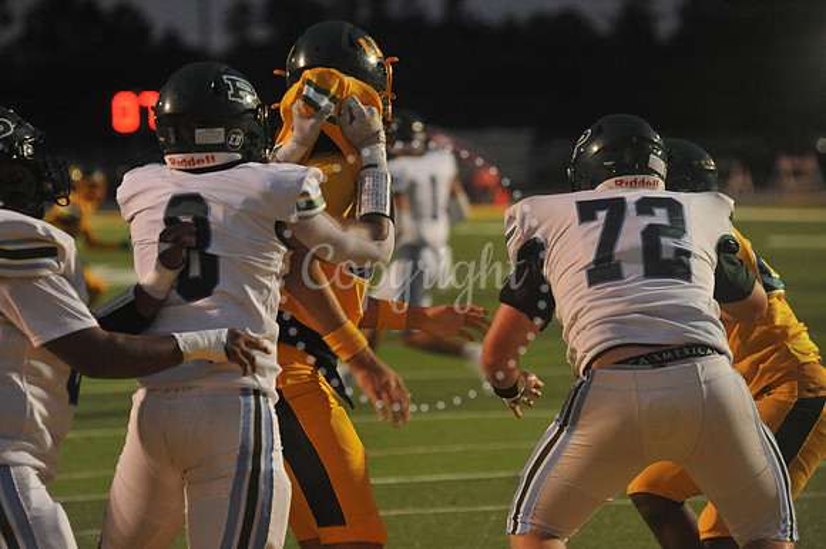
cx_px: 413
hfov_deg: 10.3
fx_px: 4586
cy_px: 274
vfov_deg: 6.9
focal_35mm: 200
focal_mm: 200
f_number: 5
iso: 4000
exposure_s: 1/320
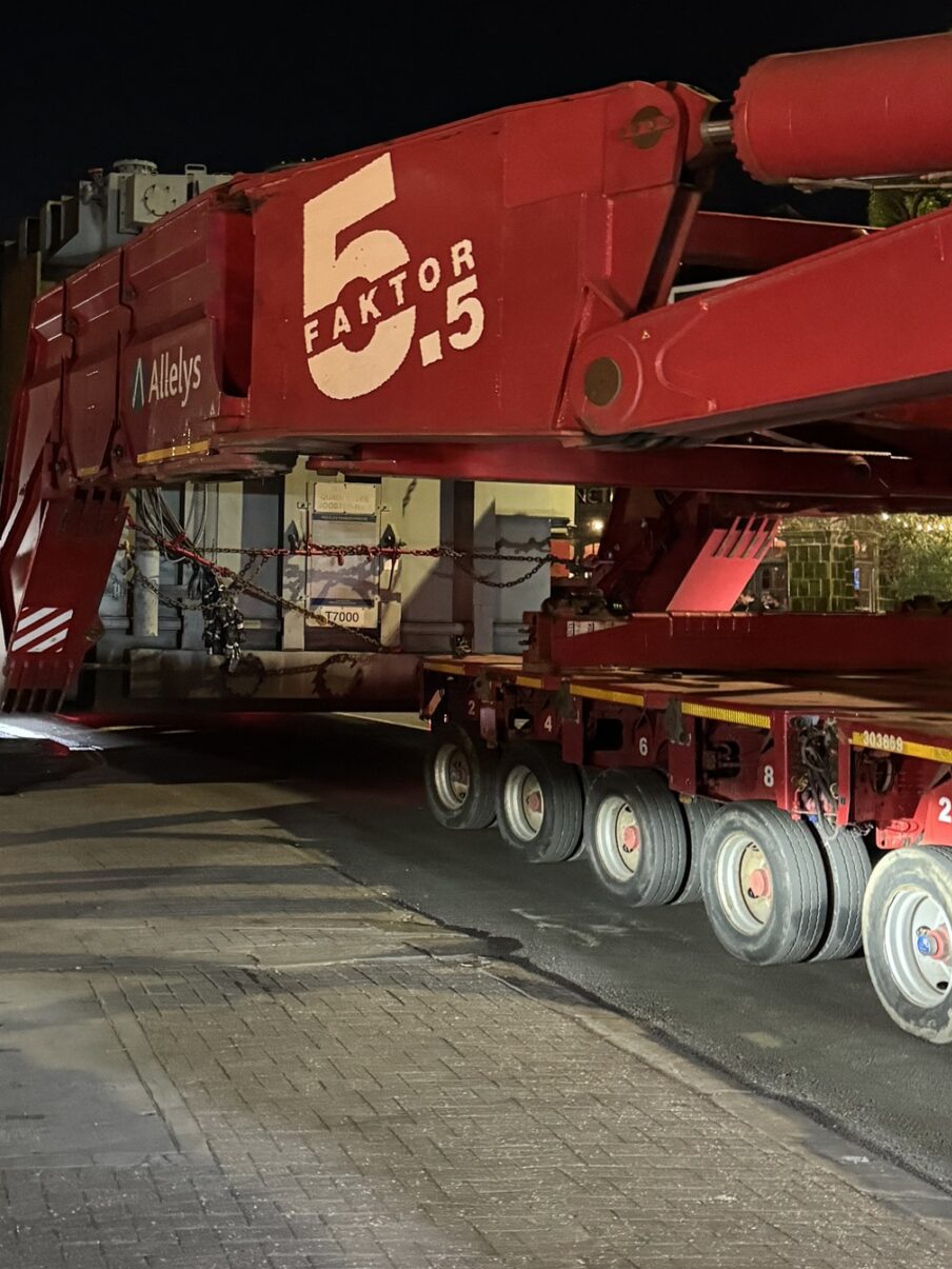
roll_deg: +0.4
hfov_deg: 28.1
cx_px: 236
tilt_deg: +5.4
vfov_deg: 37.3
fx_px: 1870
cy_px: 482
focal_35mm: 51
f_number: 1.78
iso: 1250
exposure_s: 1/28
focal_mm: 6.76
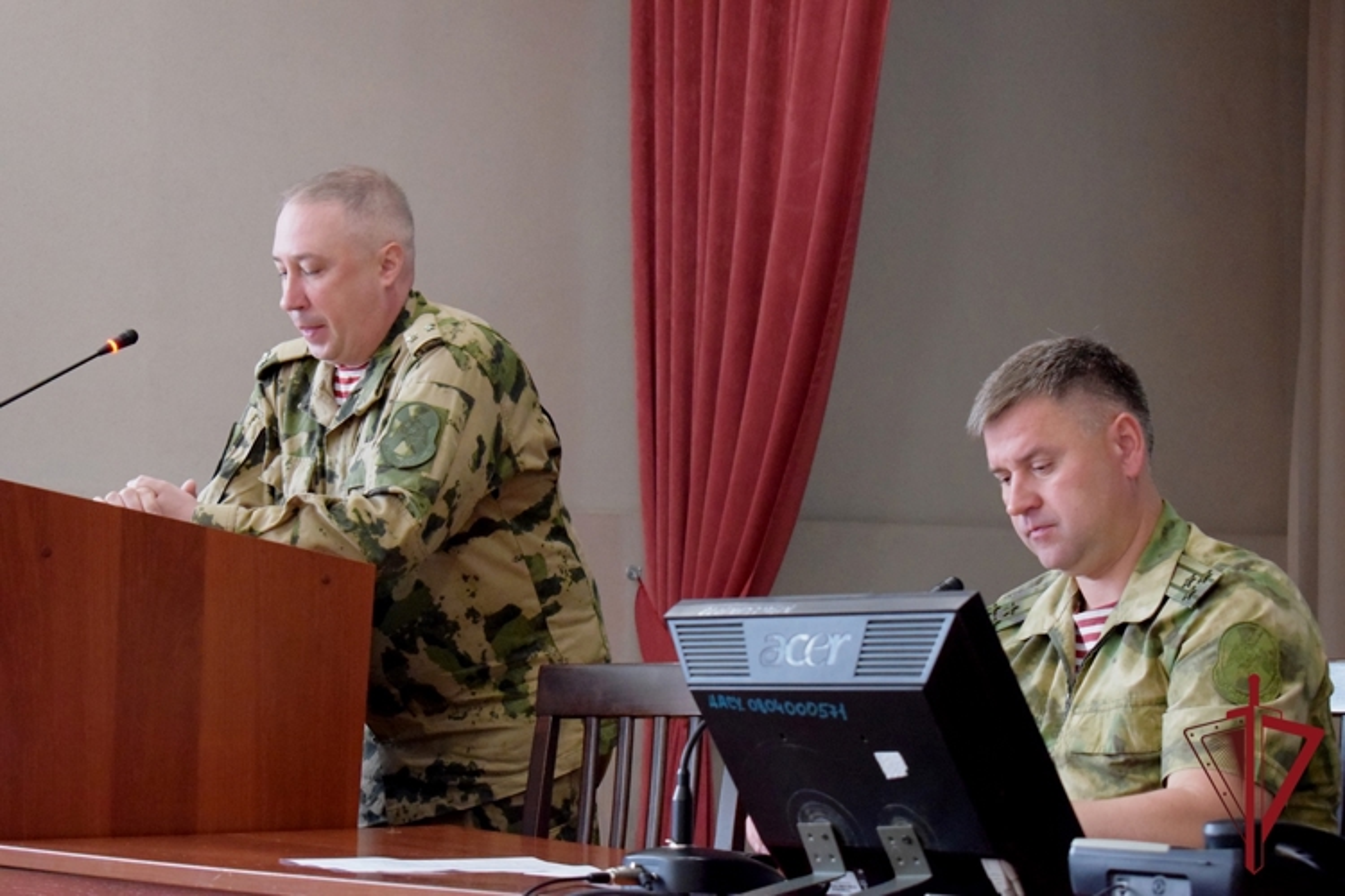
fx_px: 3082
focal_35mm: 82
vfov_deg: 16.6
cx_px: 672
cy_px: 448
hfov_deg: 24.6
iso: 6400
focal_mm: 55
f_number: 5.6
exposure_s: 1/25
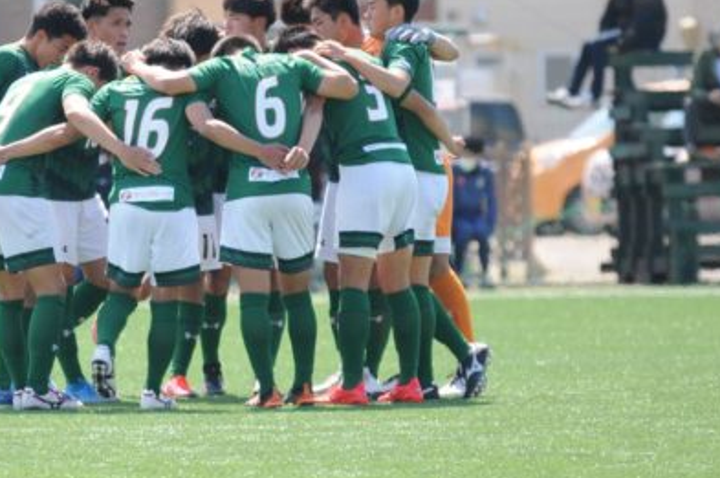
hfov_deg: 3.5
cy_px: 137
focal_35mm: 586
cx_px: 156
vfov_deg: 2.3
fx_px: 11705
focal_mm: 200
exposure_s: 1/1250
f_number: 2.8
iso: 320
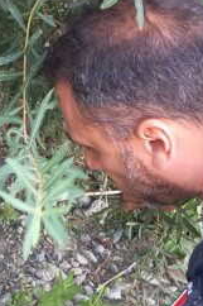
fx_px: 695
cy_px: 210
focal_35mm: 82
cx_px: -6
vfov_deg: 24.6
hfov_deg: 16.3
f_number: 1.8
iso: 125
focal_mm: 4
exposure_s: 1/50
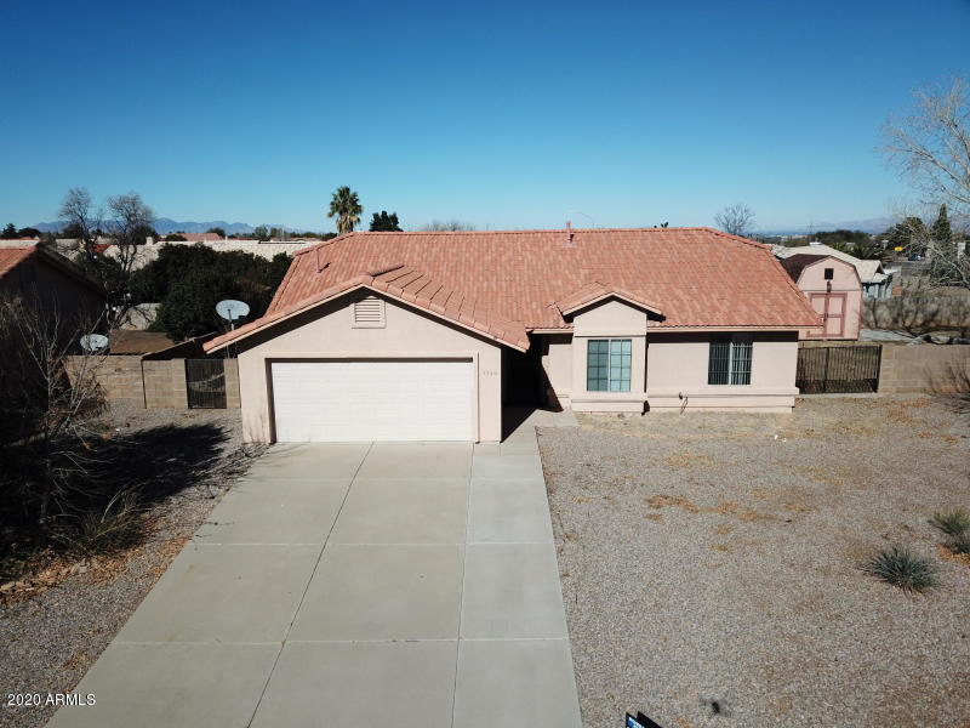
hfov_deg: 67.3
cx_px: 485
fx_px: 729
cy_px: 364
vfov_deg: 53.1
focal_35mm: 26
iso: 100
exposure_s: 1/2841
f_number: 2.2
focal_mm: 4.73
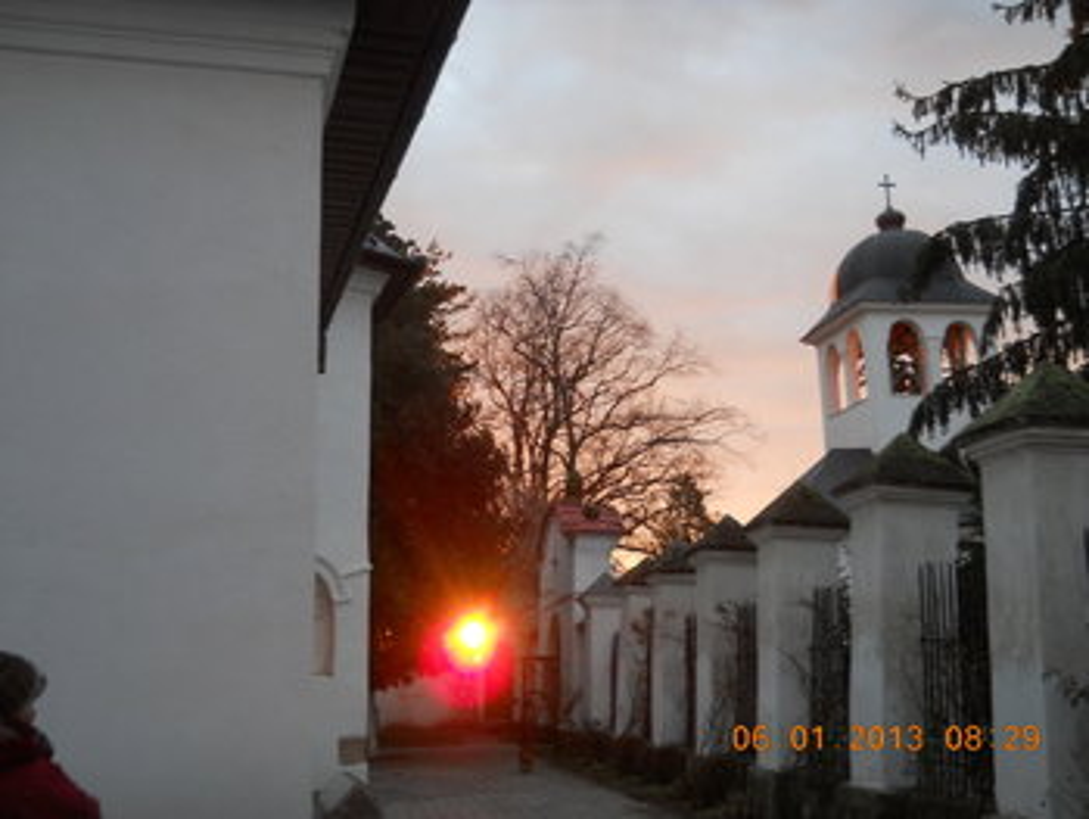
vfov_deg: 35.2
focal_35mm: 41
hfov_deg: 45.7
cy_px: 410
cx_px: 544
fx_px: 1291
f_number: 3.1
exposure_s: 1/30
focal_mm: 6.72
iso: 80
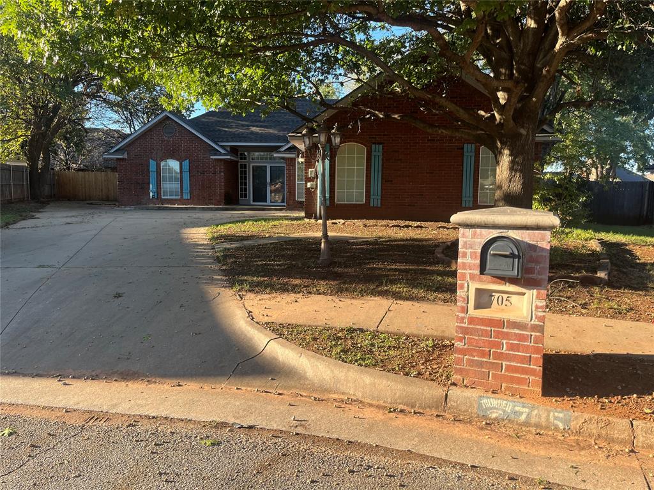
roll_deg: -0.5
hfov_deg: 67.3
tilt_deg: -6.6
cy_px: 245
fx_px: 491
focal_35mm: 26
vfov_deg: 53.1
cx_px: 327
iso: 50
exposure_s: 1/705
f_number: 1.6
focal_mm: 5.1
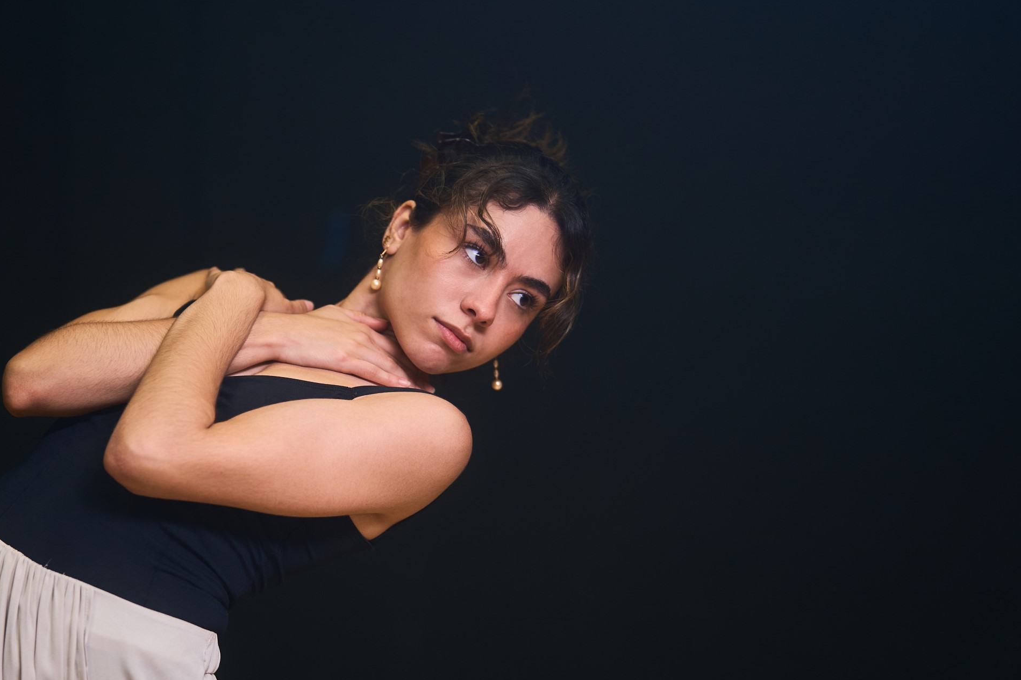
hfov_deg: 25.5
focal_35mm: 79
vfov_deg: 17.2
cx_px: 331
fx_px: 2240
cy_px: 432
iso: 320
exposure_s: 1/250
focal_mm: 50
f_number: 1.2
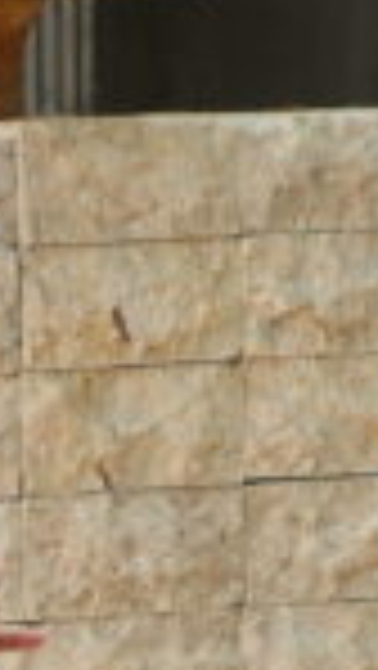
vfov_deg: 6.4
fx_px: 5959
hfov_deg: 3.6
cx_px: -446
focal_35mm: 335
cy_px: 782
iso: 500
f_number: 5
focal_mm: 35
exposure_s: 1/250
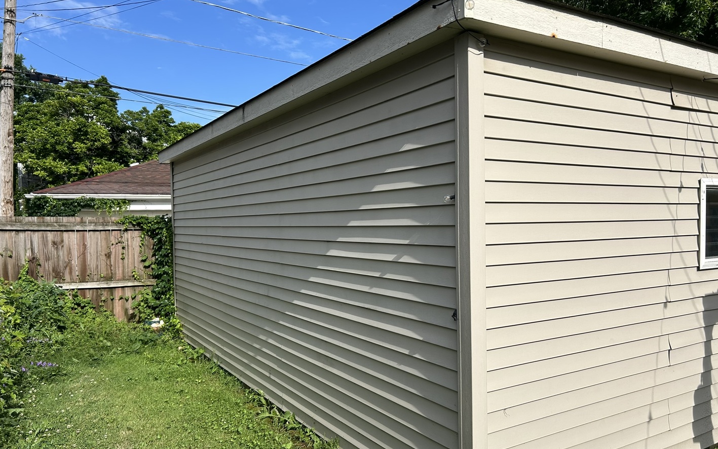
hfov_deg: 66.5
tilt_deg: -1.8
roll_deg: +0.2
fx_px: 548
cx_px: 357
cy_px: 240
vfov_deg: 44.5
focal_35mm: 28
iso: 50
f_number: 1.5
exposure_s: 1/4831
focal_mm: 5.7
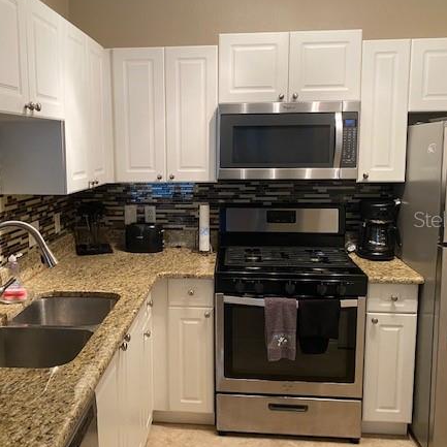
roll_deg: -0.2
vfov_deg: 48.4
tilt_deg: -7.2
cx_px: 181
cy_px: 219
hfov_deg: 48.2
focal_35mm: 34
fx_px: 497
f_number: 1.8
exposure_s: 1/60
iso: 250
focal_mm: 4.25
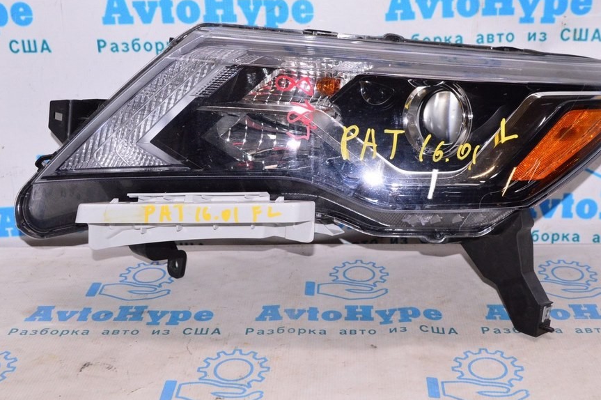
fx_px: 861
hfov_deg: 38.4
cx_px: 356
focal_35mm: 52
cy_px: 169
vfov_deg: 26.1
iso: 1600
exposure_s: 1/200
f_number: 8
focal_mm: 29
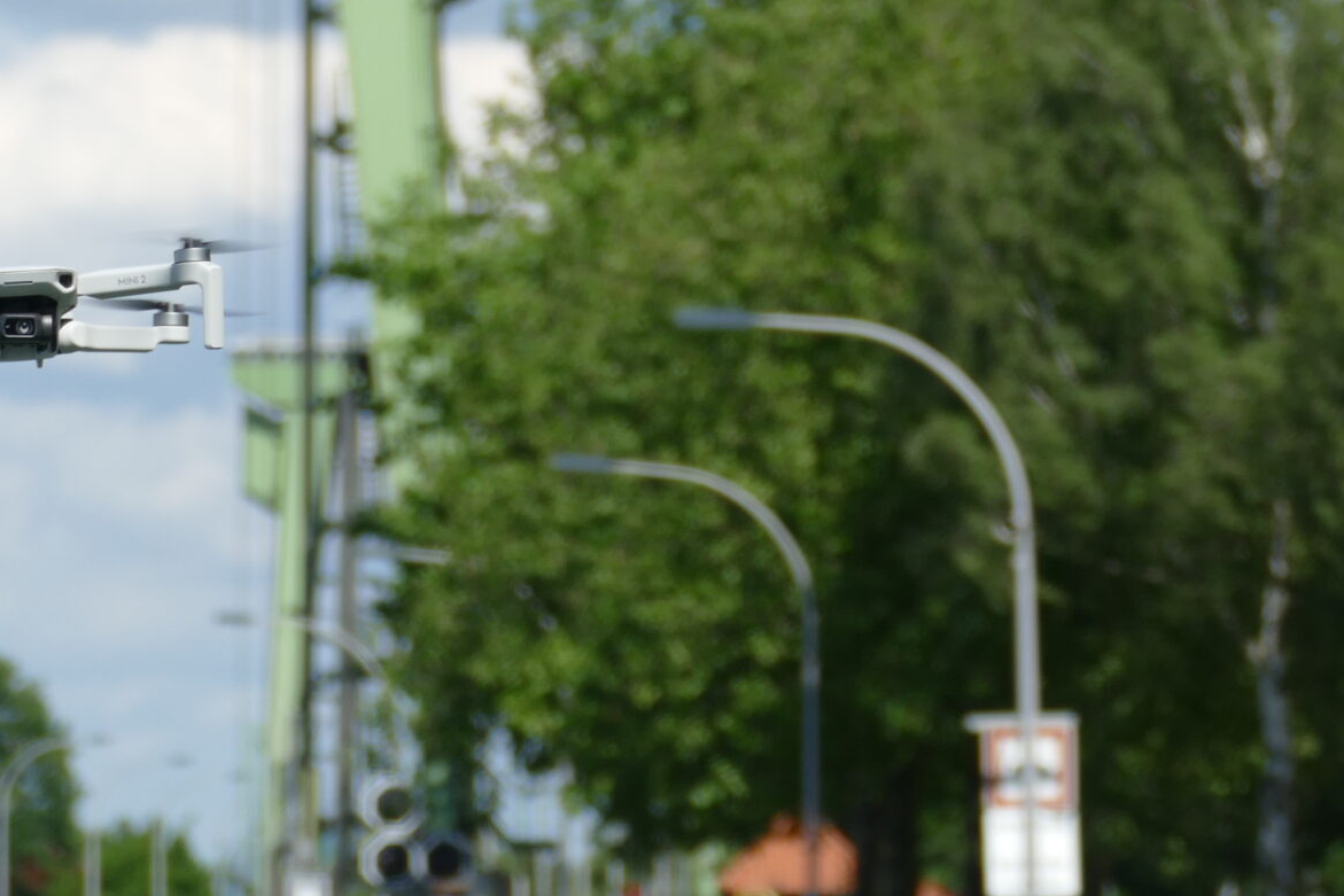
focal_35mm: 258
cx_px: 1
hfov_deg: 7.9
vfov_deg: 5.3
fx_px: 9633
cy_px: 236
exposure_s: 1/1600
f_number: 3.9
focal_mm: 43.05
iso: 125
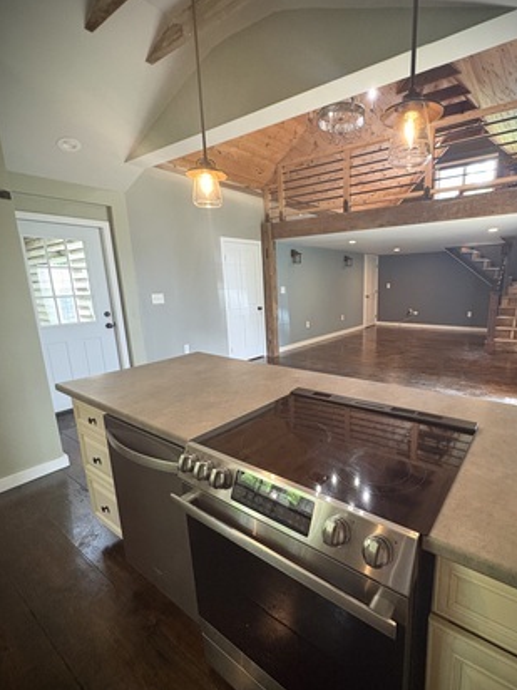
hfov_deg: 73.9
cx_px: 310
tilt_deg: -12.3
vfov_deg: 91.0
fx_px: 339
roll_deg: +1.0
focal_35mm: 17
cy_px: 358
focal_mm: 2.22
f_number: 2.2
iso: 500
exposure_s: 1/60
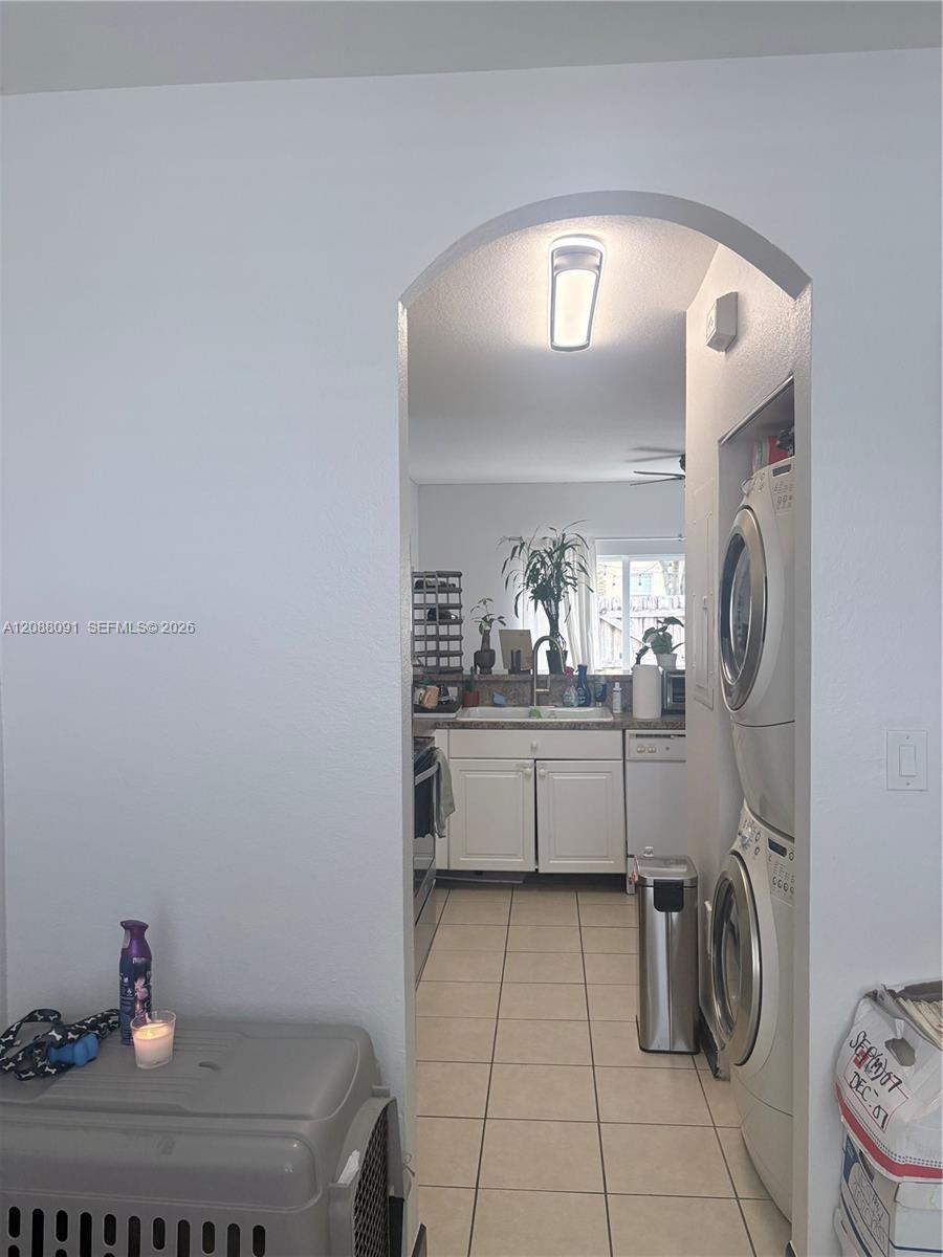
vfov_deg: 67.3
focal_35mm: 26
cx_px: 472
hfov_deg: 53.1
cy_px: 628
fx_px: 944
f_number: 1.6
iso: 125
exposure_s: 1/96
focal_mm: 5.96
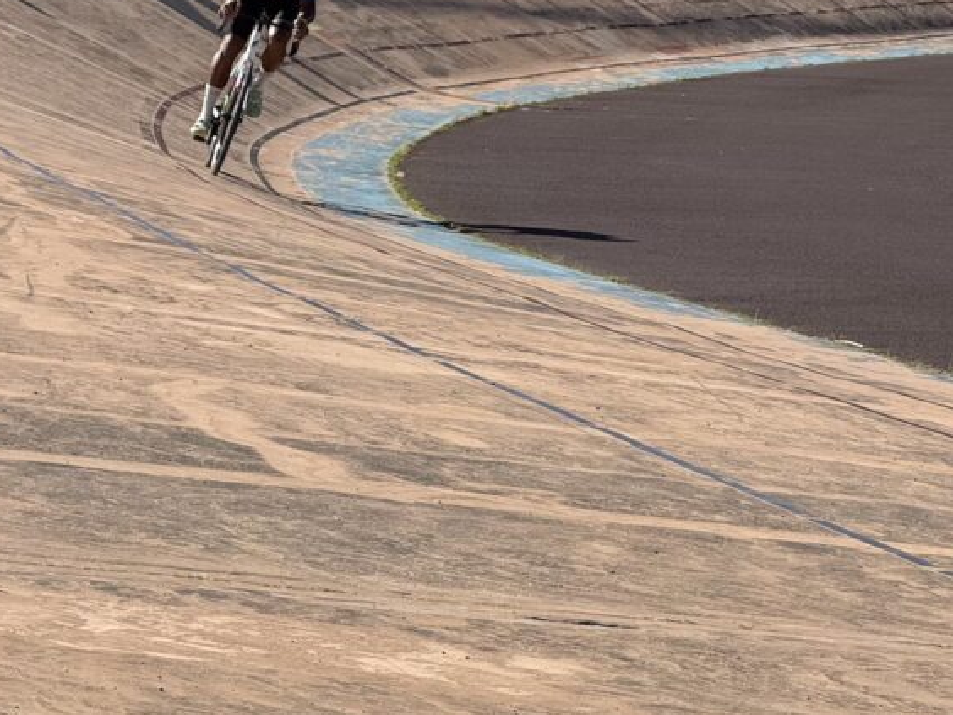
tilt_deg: -2.4
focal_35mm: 218
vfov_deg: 6.8
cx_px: 657
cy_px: 218
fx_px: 6002
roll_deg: +0.5
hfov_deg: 9.1
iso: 64
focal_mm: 15.66
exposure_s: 1/2083
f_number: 2.8
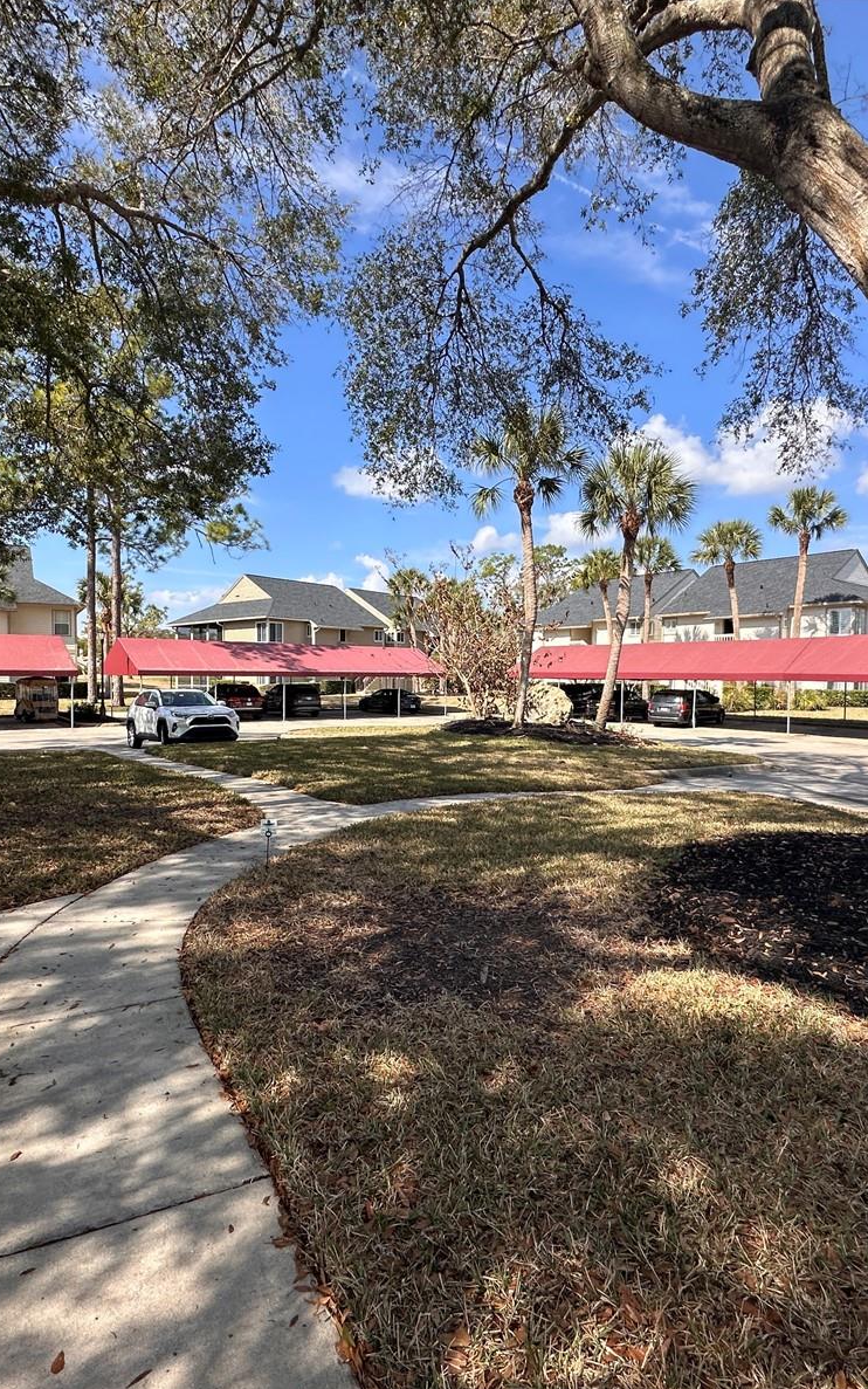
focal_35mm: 20
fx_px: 757
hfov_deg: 59.7
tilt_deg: +0.7
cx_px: 439
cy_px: 700
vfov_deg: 85.1
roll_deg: +0.5
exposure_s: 1/1335
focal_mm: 2.22
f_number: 2.2
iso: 50
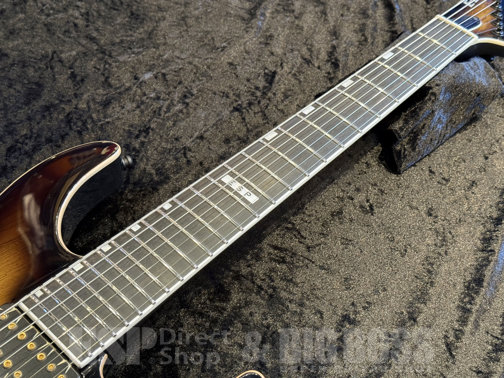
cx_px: 252
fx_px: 699
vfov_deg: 30.3
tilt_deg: -47.1
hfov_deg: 39.7
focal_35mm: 48
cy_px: 189
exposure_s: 1/40
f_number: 1.78
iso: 320
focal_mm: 6.76
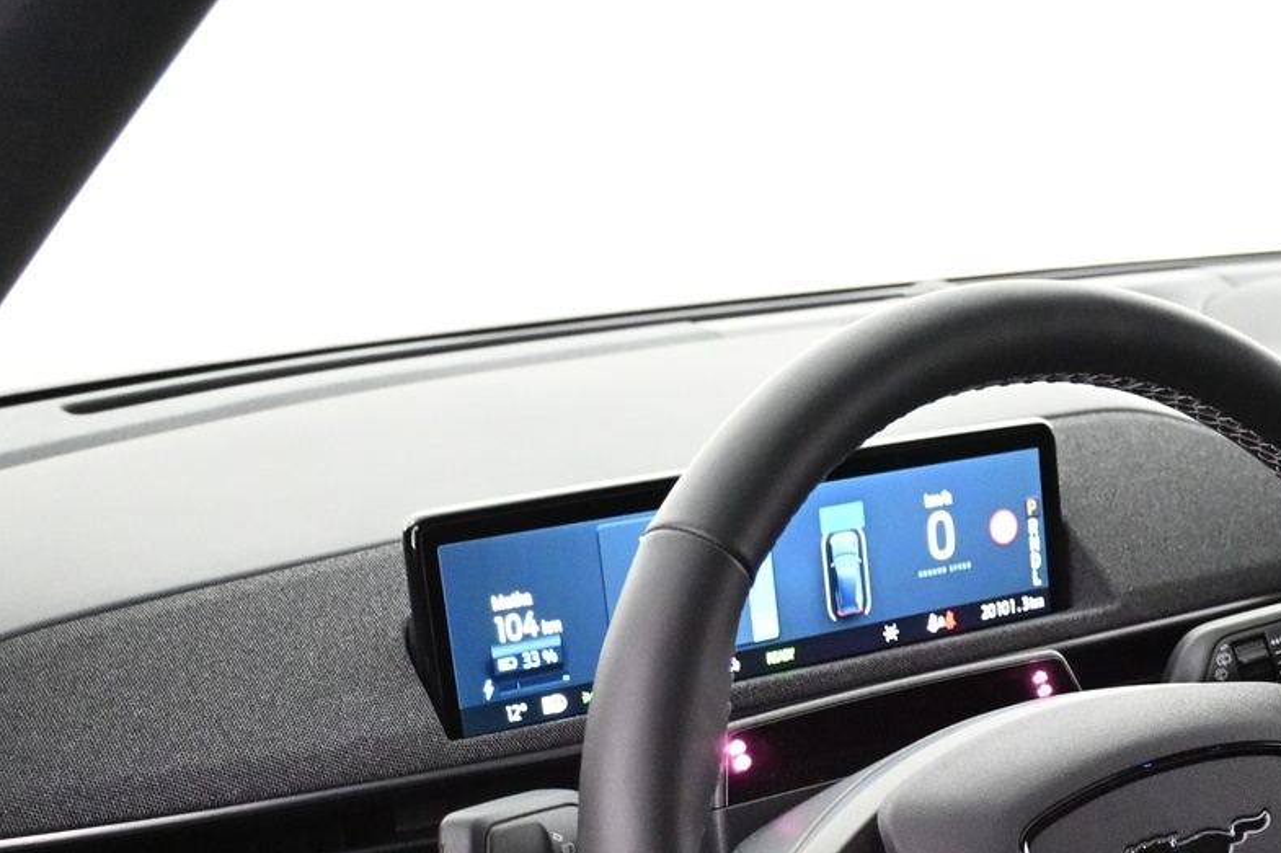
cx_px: 1059
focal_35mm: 65
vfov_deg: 20.3
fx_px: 2313
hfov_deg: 30.1
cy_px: 822
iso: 4000
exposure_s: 1/30
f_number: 4
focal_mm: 21
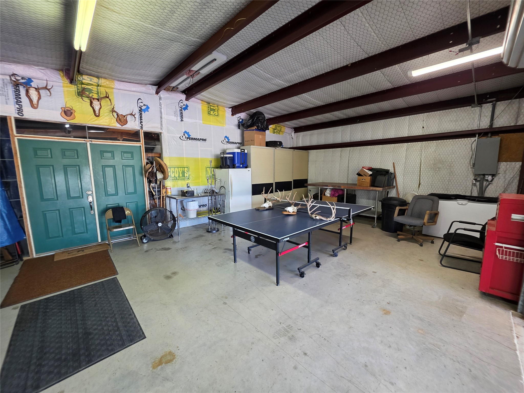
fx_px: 197
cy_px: 196
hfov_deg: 106.2
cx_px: 262
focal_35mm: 13
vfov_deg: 89.9
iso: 200
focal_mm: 2.2
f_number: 1.9
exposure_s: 1/60
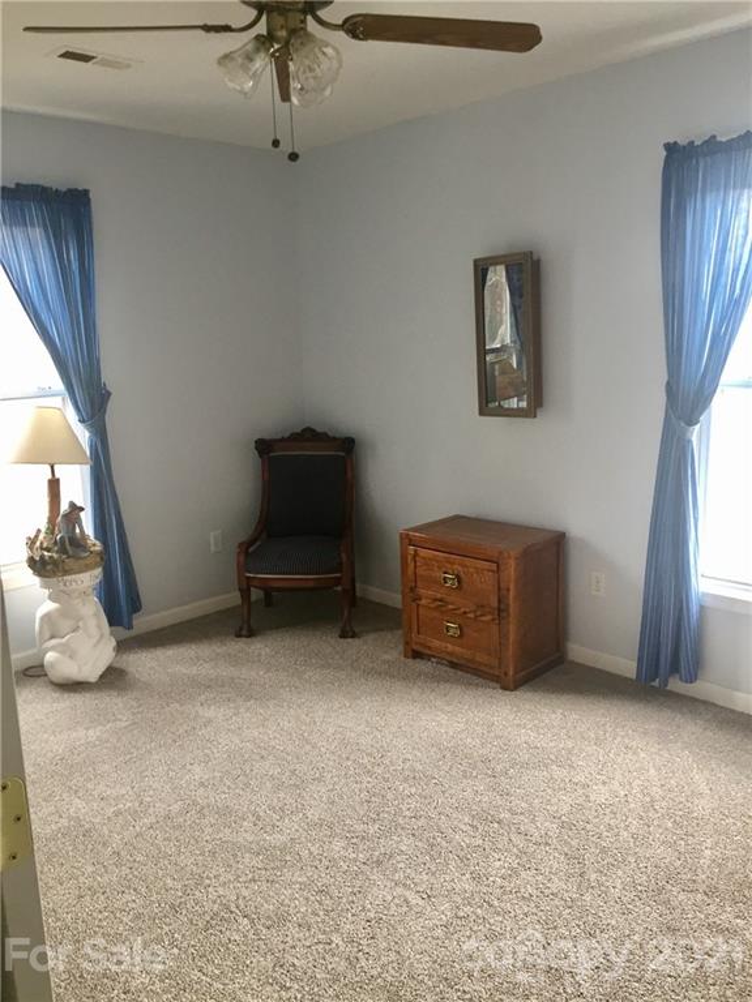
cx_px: 376
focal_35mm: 29
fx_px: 840
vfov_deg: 61.7
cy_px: 501
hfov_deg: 48.2
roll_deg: +2.8
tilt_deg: -10.4
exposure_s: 1/30
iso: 64
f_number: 2.2
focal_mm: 4.15
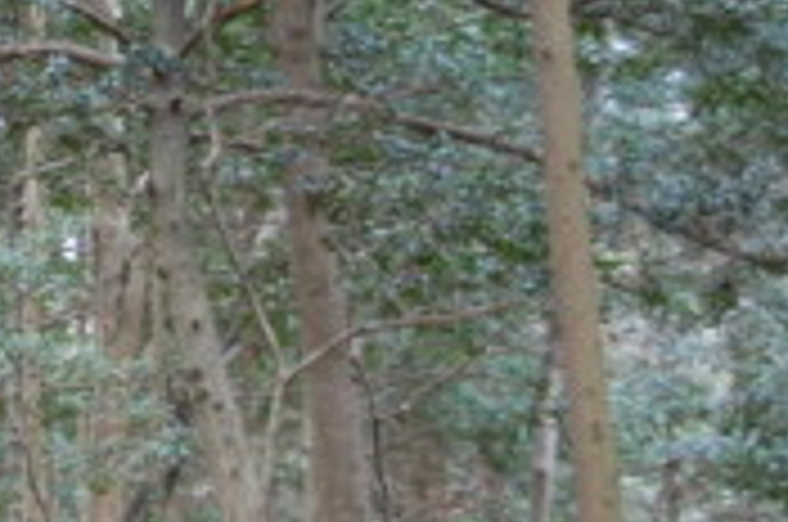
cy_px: 194
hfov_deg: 12.8
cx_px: -311
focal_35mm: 154
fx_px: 3365
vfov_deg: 8.9
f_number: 4.5
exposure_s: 1/30
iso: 450
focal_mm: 36
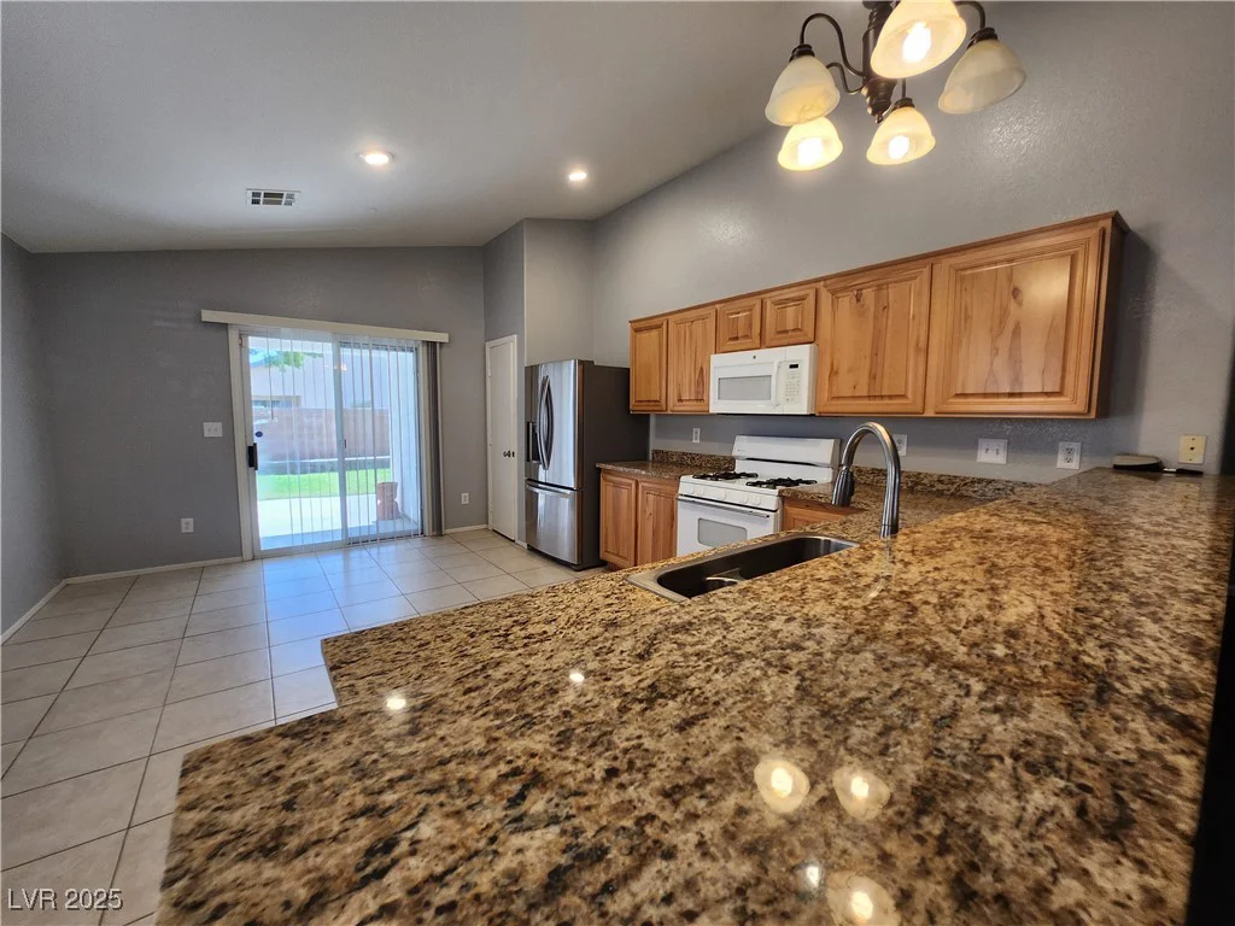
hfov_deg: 106.2
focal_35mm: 13
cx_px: 618
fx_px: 464
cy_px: 463
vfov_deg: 89.9
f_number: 2.2
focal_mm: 1.7
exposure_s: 1/60
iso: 64
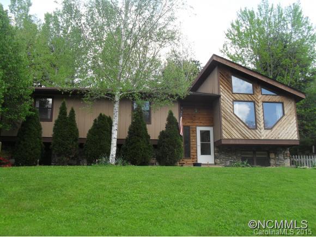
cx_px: 158
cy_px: 118
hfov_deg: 52.6
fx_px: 320
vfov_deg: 40.8
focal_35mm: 35
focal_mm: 6.3
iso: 100
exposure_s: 1/350
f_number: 3.2
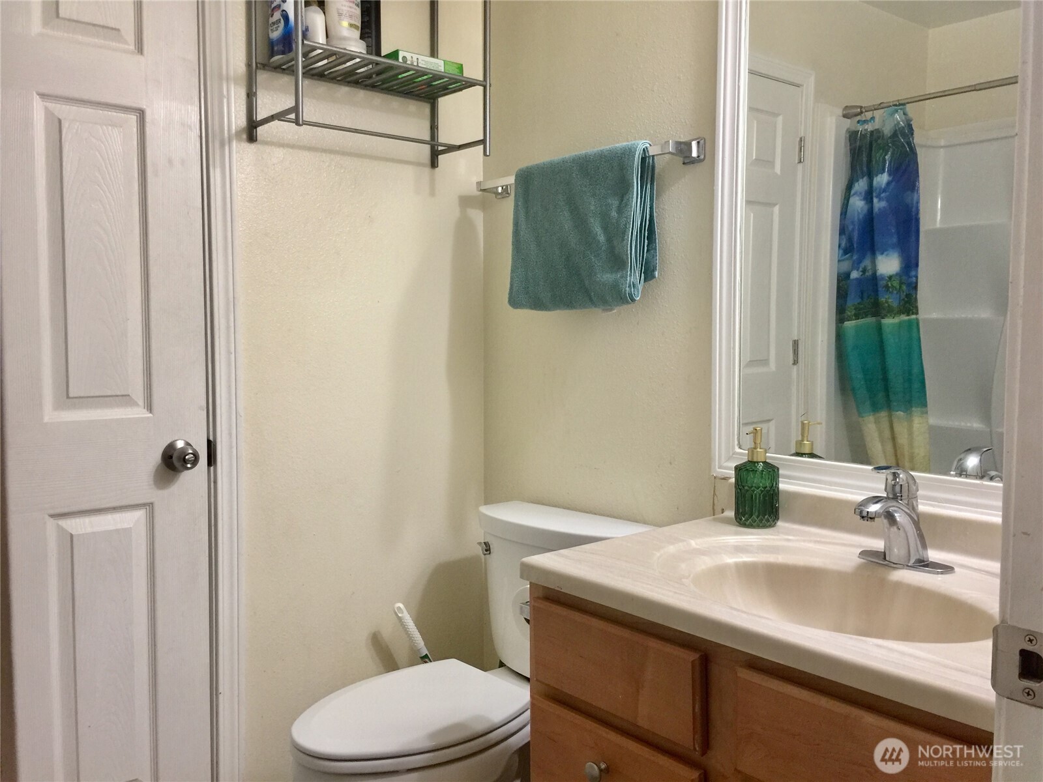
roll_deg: -0.9
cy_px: 391
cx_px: 522
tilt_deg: -4.9
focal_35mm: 29
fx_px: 874
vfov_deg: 48.2
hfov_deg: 61.7
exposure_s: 1/15
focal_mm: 4.15
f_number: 2.2
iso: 50
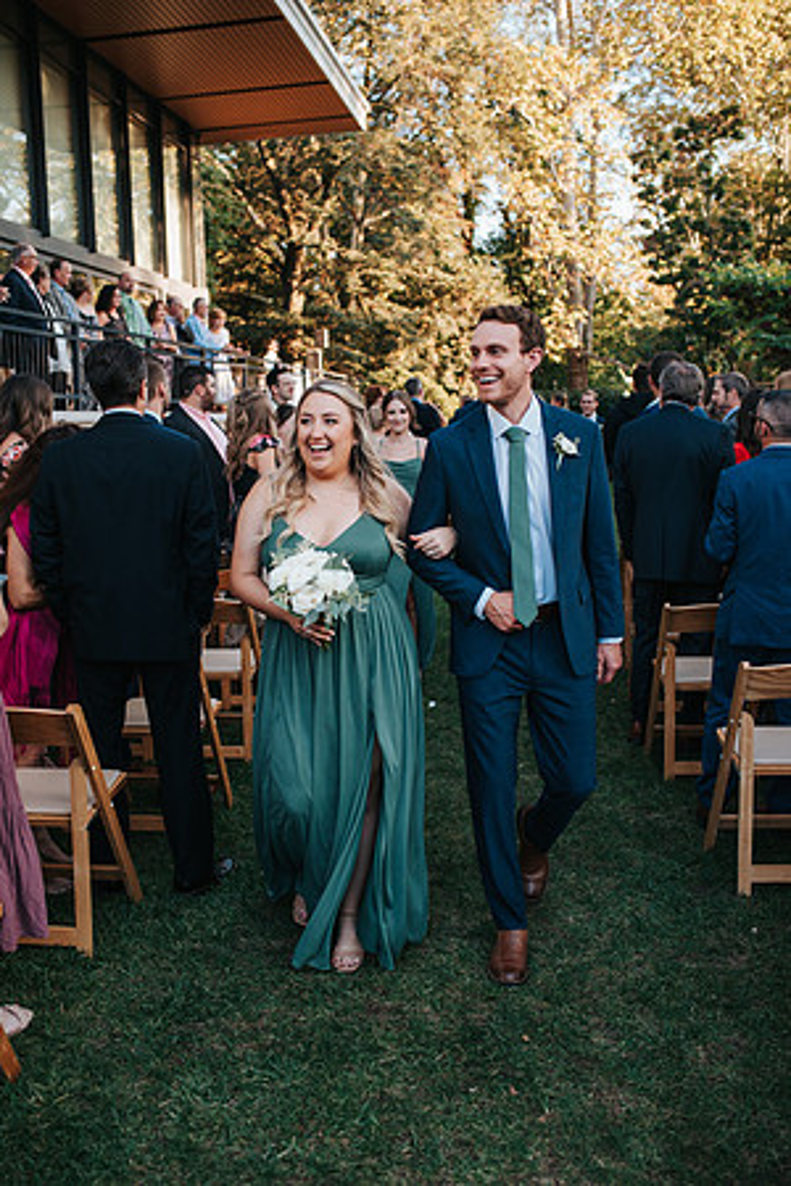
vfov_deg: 54.4
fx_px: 1153
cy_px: 593
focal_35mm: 35
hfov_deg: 37.9
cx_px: 396
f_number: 3.2
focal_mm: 35
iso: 1000
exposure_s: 1/800
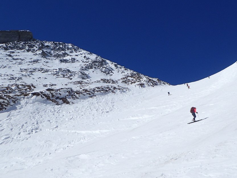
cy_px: 110
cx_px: 130
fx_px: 274
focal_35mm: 40
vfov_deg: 35.8
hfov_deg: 46.7
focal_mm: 4.5
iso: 100
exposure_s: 1/640
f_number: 8
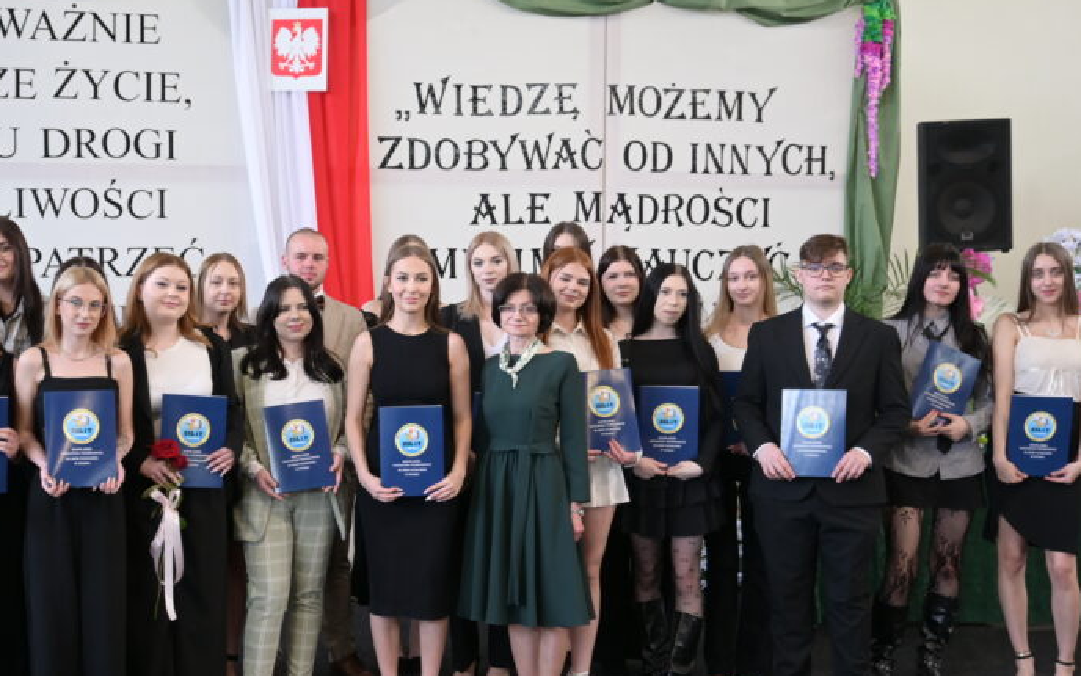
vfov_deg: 25.3
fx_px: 1507
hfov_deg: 39.1
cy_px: 379
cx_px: 372
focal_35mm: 51
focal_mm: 22.5
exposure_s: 1/60
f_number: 4
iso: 640
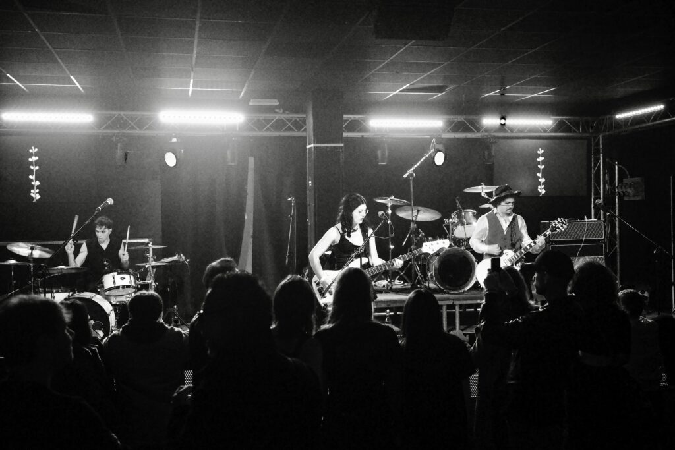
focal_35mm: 40
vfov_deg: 33.4
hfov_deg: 48.5
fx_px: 750
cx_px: 338
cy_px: 225
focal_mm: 26
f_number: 2.8
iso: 6400
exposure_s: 1/60
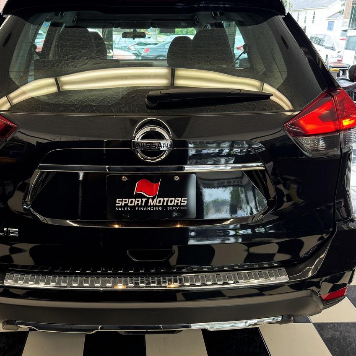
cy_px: 163
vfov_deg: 51.0
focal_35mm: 32
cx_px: 140
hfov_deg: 50.7
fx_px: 372
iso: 160
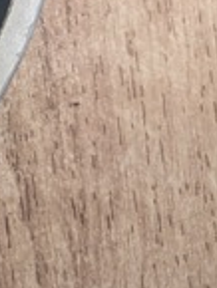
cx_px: -380
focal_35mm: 119
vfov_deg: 15.7
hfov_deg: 10.1
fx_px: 993
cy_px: -90
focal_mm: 4.44
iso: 339
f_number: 1.8
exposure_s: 1/99.9
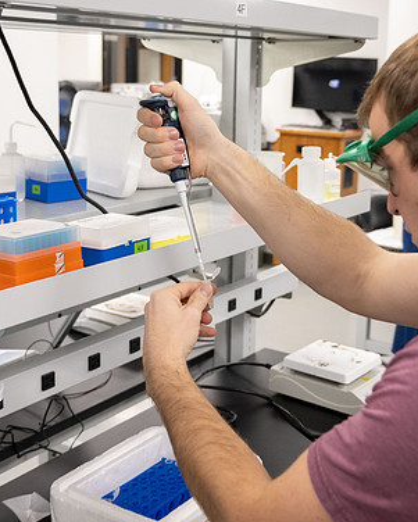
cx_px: 236
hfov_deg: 32.7
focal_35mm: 46
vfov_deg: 40.2
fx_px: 711
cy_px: 210
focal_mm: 27
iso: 2500
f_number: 4
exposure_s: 1/250
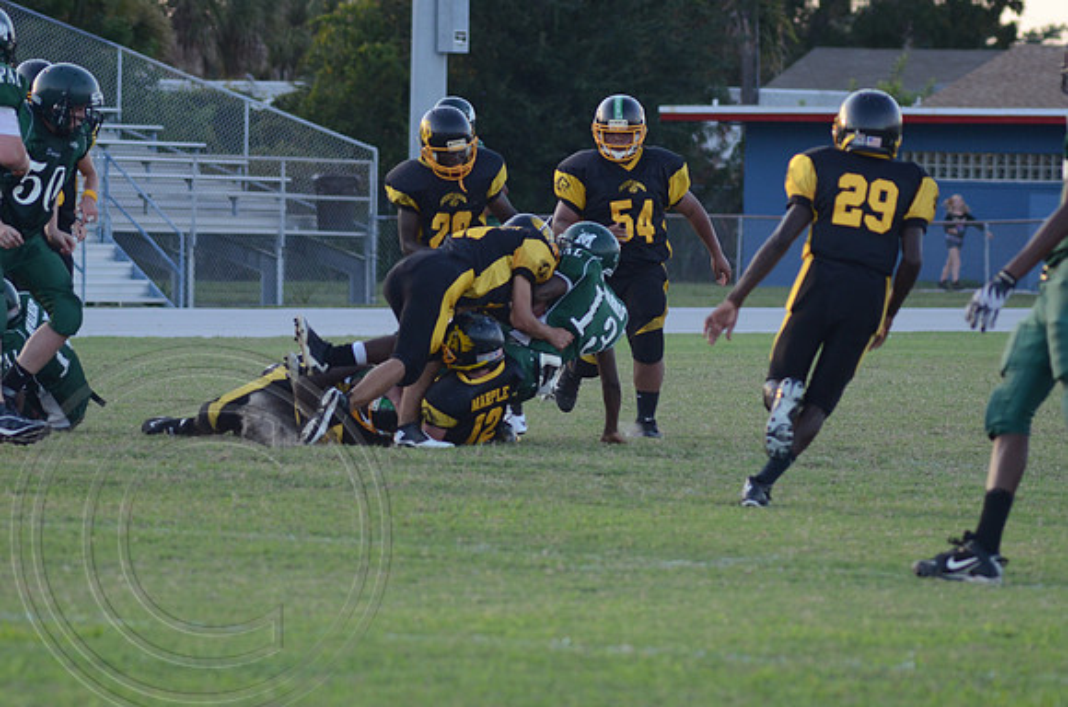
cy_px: 354
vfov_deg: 4.6
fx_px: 8880
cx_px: 534
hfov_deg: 6.9
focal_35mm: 300
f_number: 5.6
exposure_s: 1/500
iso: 800
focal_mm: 200
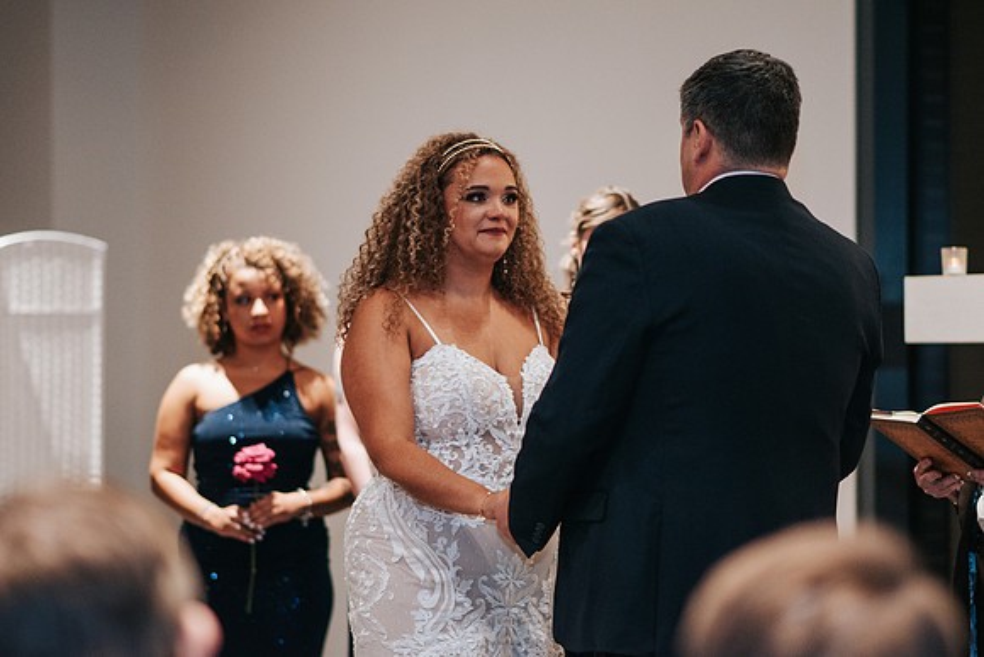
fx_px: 3486
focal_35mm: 128
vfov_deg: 10.8
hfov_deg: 16.1
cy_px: 328
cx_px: 492
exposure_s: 1/160
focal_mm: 85
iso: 800
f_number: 1.8
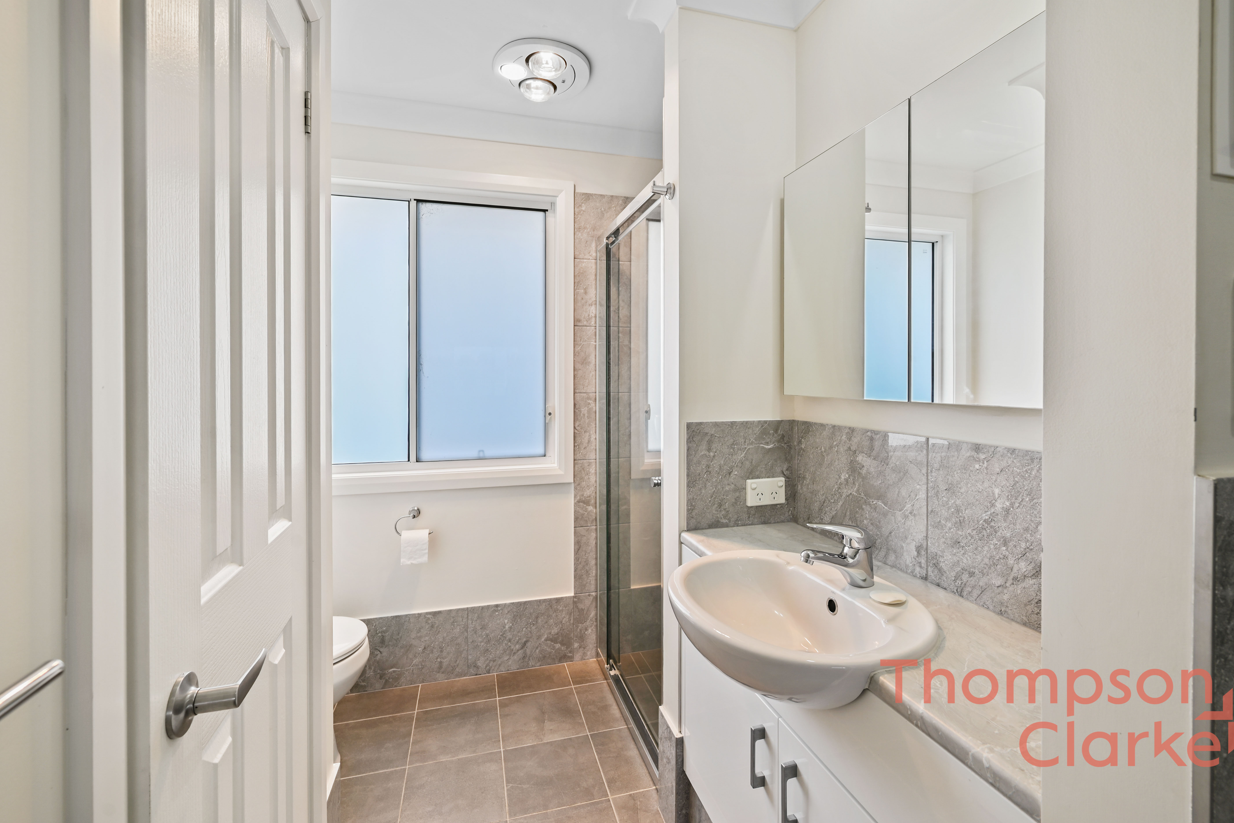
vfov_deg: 77.2
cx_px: 640
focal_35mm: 15
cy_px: 383
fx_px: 514
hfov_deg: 100.3
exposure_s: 1/10
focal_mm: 14
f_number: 8
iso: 100
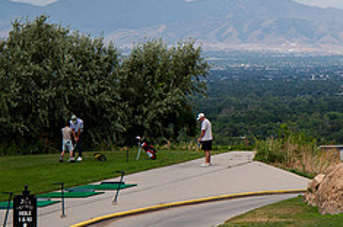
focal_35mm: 176
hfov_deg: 11.5
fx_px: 1675
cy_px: 84
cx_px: 402
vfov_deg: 7.8
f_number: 4
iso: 400
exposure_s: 1/6400
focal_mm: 65
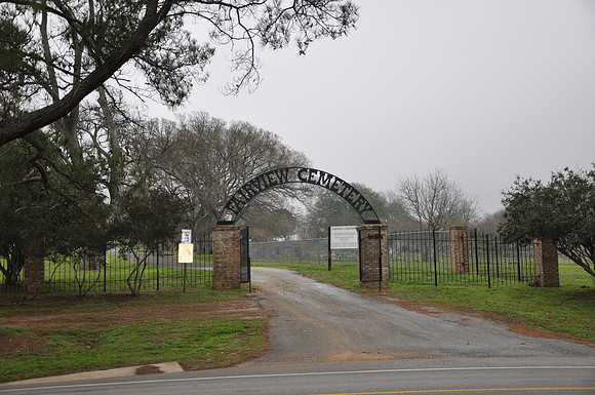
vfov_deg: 23.7
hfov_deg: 35.1
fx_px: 941
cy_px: 198
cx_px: 298
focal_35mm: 57
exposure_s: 1/160
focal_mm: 38
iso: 400
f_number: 4.5
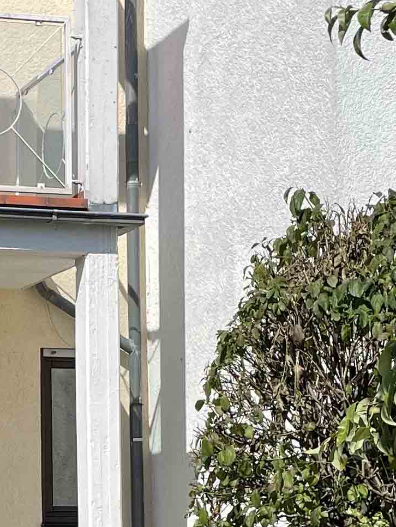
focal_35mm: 106
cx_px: -50
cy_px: 459
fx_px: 1617
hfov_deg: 13.6
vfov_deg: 18.3
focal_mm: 4.2
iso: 32
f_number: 1.6
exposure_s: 1/4651
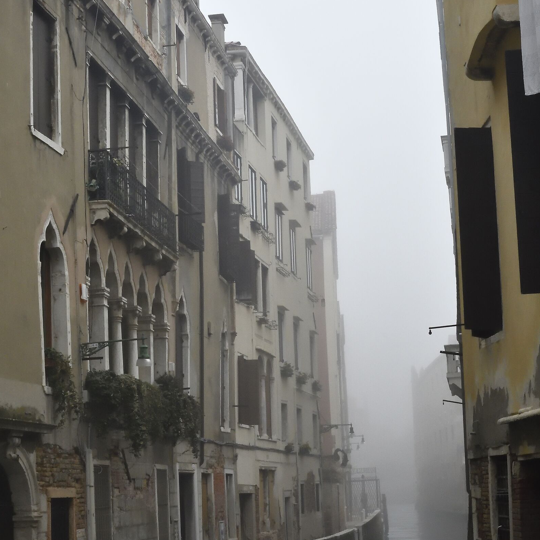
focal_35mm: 68
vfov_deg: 25.4
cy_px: 353
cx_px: 272
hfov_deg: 25.5
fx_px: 1194
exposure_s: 1/250
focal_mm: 35
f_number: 18
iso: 4000
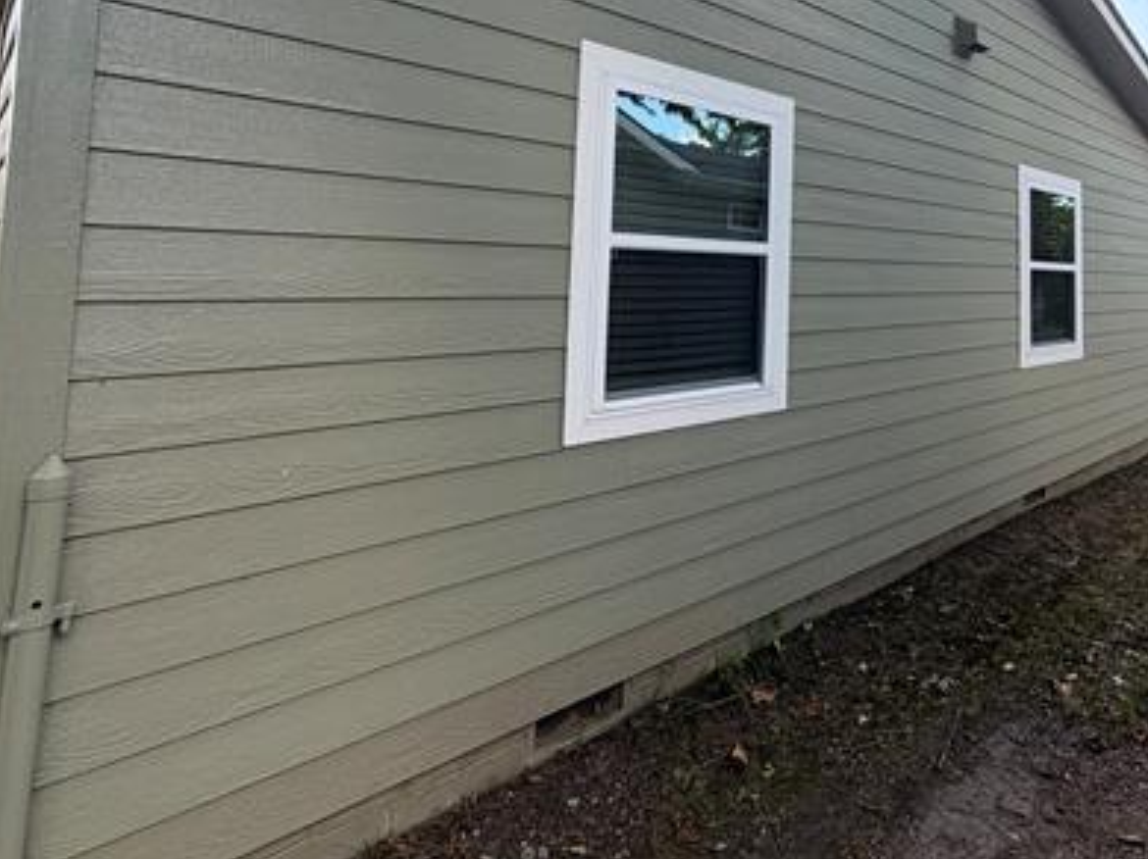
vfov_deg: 56.3
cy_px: 227
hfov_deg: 70.3
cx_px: 821
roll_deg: -0.8
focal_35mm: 23
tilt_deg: +5.1
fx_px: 762
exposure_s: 1/154
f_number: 2.2
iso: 50
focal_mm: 2.22
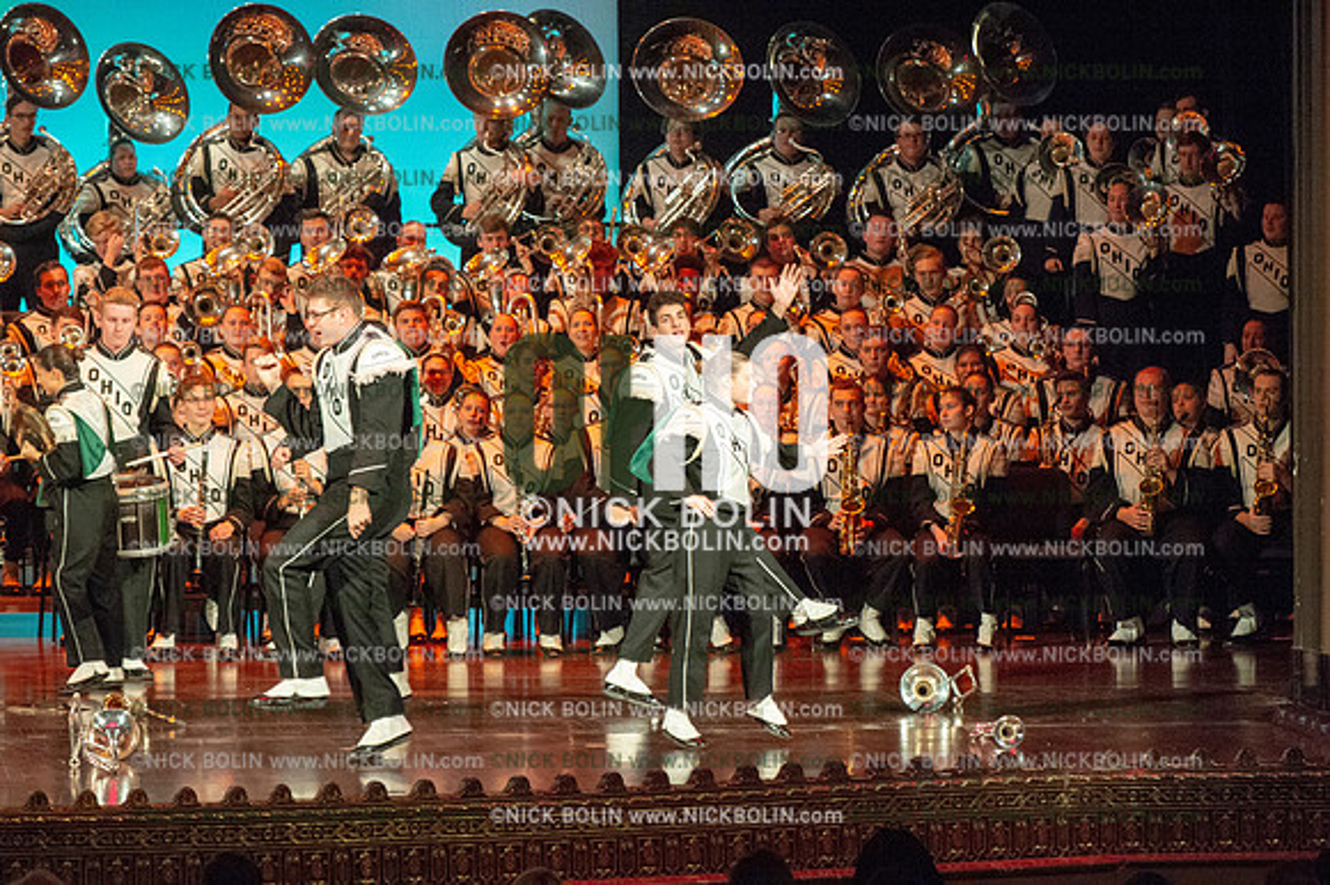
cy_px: 442
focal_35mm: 190
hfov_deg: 10.8
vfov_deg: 7.2
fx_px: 7015
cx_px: 665
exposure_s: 1/320
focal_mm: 190
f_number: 5.6
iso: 8000
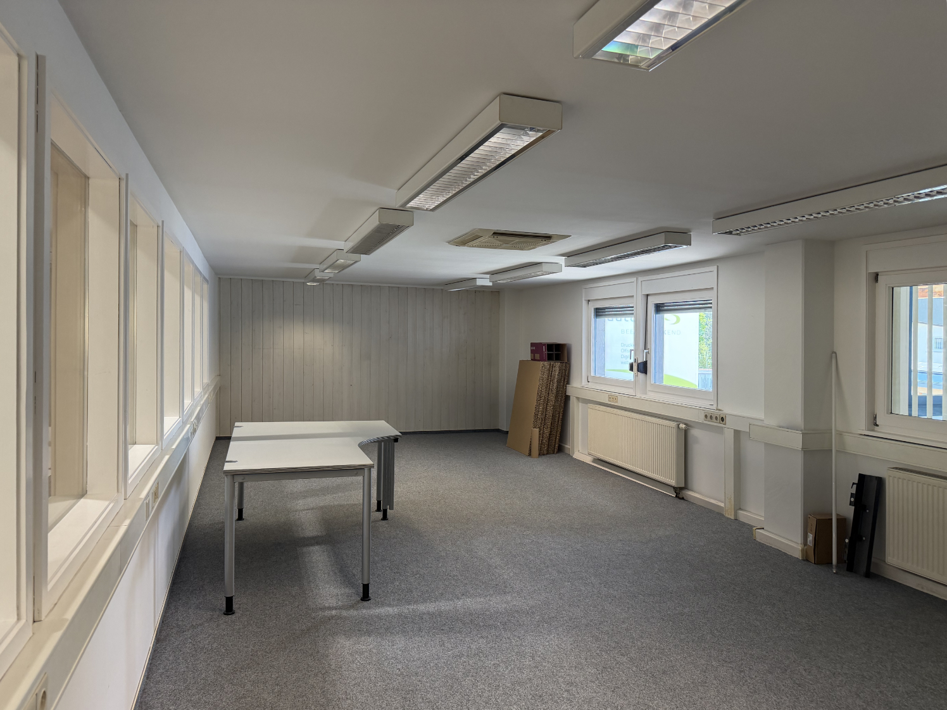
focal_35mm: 24
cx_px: 474
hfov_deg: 71.6
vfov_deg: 56.8
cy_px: 355
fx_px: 657
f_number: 1.8
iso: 200
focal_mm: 6.8
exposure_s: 1/100
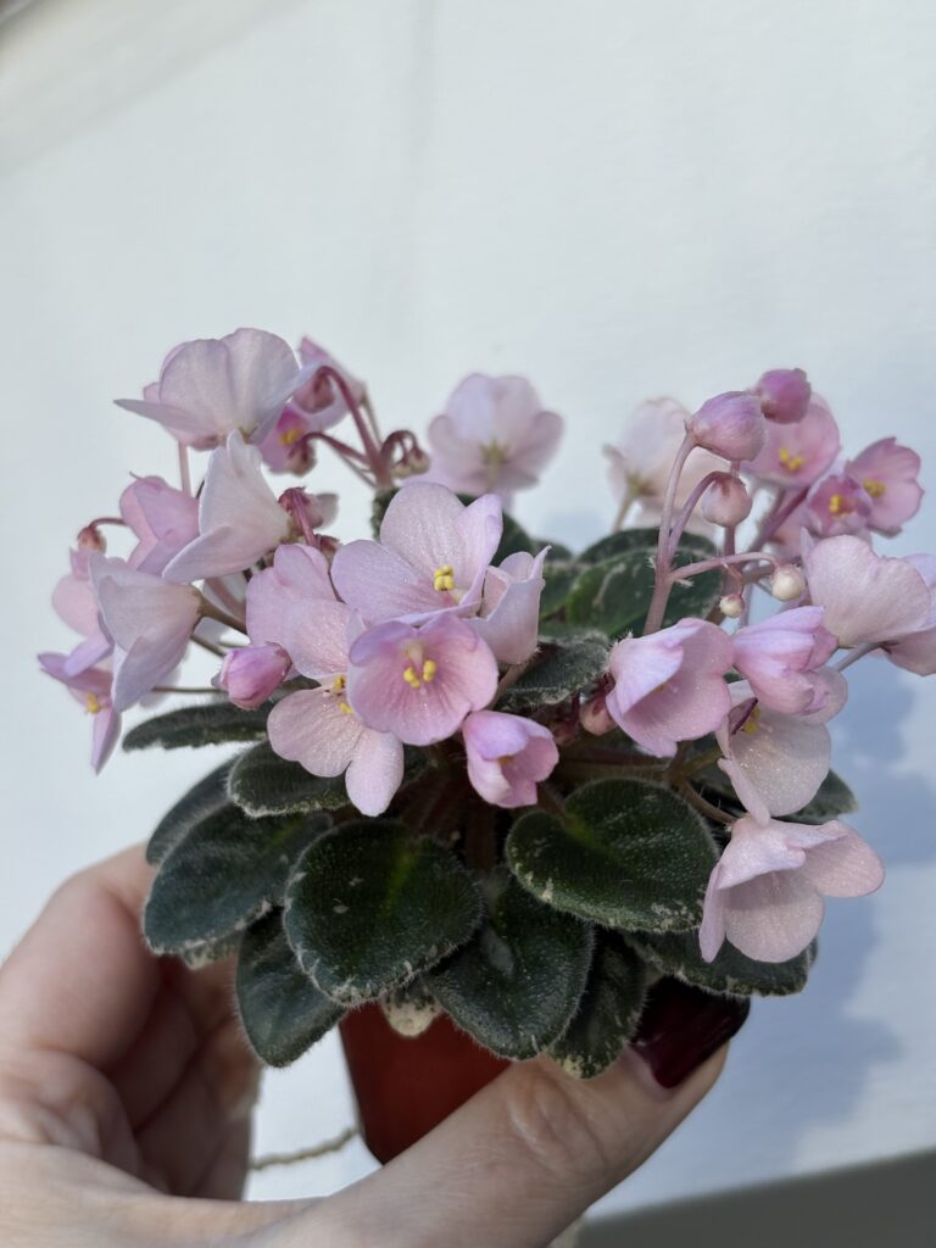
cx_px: 468
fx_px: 1875
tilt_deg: -18.1
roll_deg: -4.9
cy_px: 624
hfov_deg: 28.0
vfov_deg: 36.8
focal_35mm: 52
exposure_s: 1/581
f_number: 1.6
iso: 32
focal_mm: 5.96
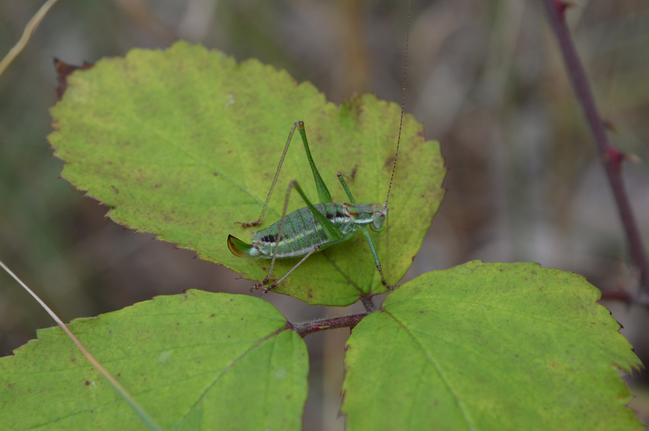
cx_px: 324
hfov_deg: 24.6
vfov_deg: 16.5
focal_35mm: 82
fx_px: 1486
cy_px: 216
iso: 360
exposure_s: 1/125
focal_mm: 55
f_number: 8
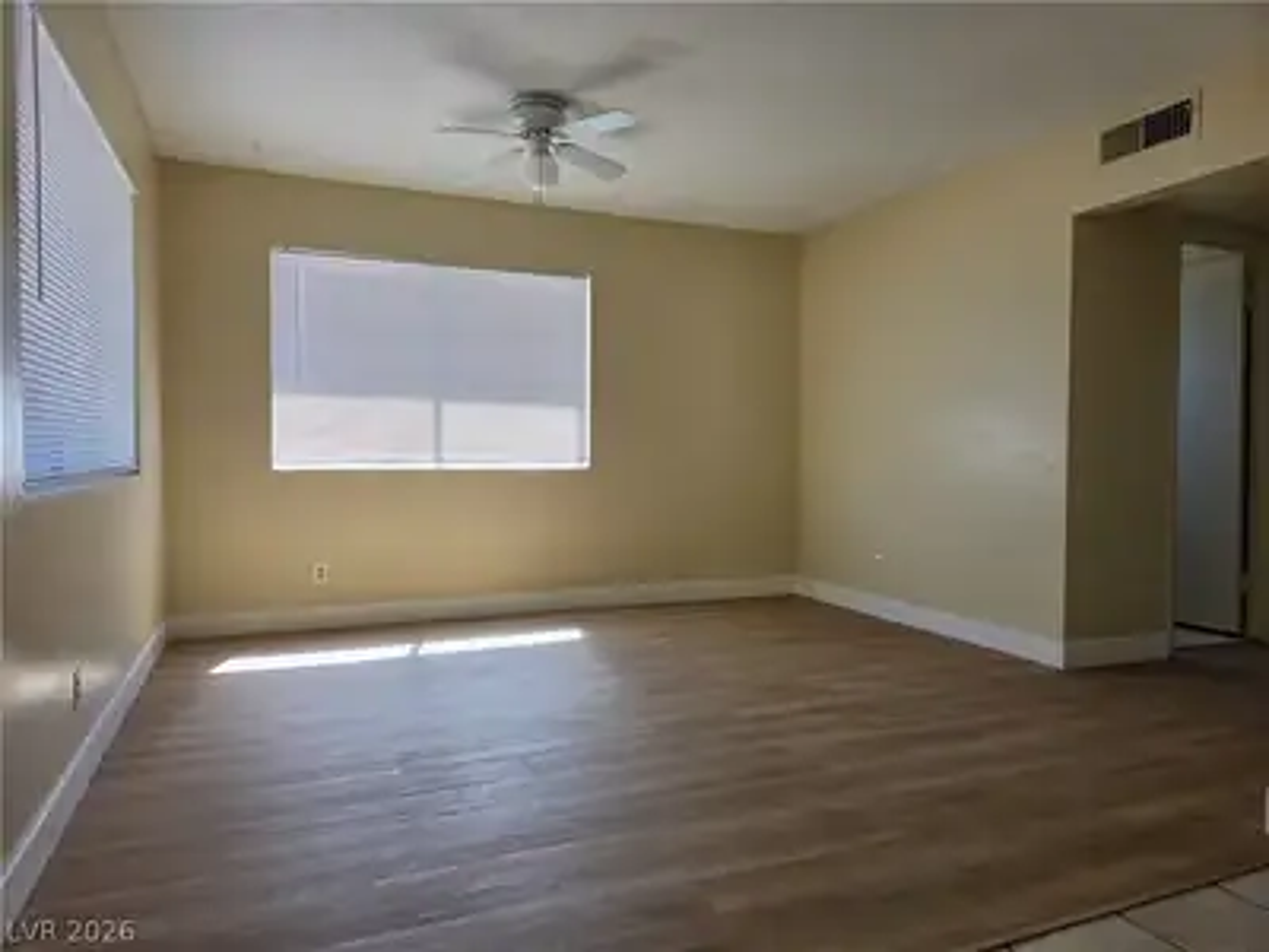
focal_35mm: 23
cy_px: 476
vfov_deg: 58.9
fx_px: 843
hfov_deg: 73.9
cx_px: 634
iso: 32
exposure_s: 1/120
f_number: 1.8
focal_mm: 5.4
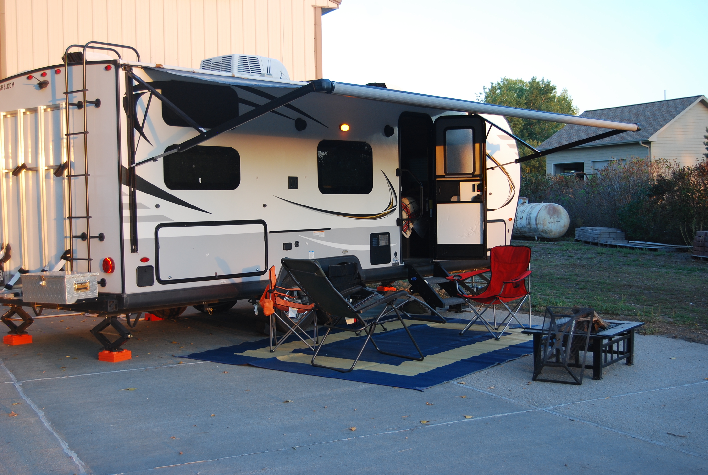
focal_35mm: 46
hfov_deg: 42.2
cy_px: 238
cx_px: 354
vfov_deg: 29.1
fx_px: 916
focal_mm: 31
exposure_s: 1/60
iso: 200
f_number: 4.5
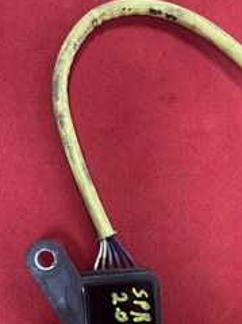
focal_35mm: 52
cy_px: 286
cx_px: 172
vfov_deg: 35.0
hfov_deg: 27.7
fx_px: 486
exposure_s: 1/50
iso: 320
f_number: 1.6
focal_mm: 5.1
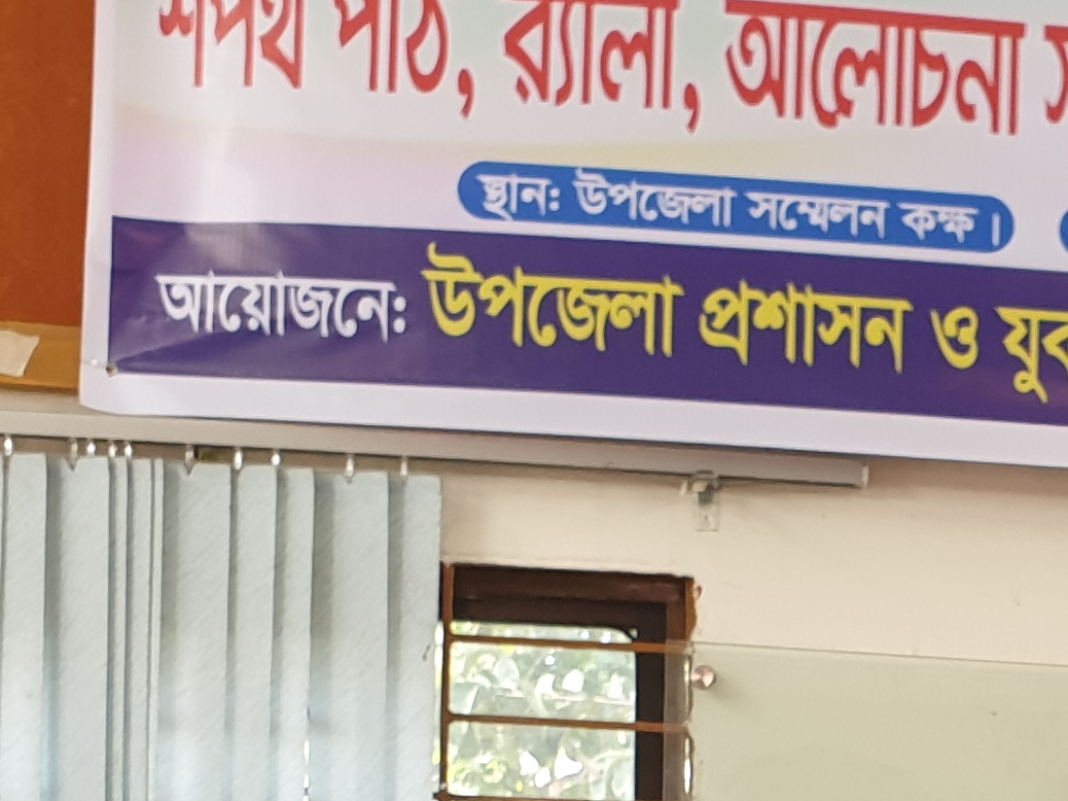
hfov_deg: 18.4
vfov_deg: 13.6
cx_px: 1280
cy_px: 1261
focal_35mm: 101
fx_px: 3115
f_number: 2.4
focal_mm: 4.3
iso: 100
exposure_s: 1/50
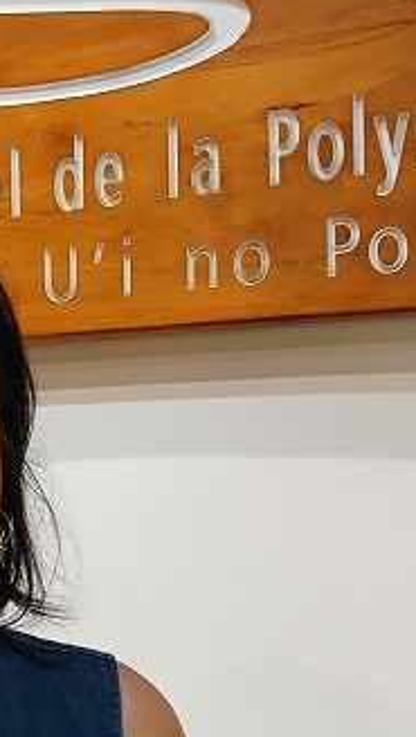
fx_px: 1350
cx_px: -151
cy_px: 503
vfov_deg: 30.3
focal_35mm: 69
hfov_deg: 16.4
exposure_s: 1/30
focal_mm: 3.98
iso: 250
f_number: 1.8
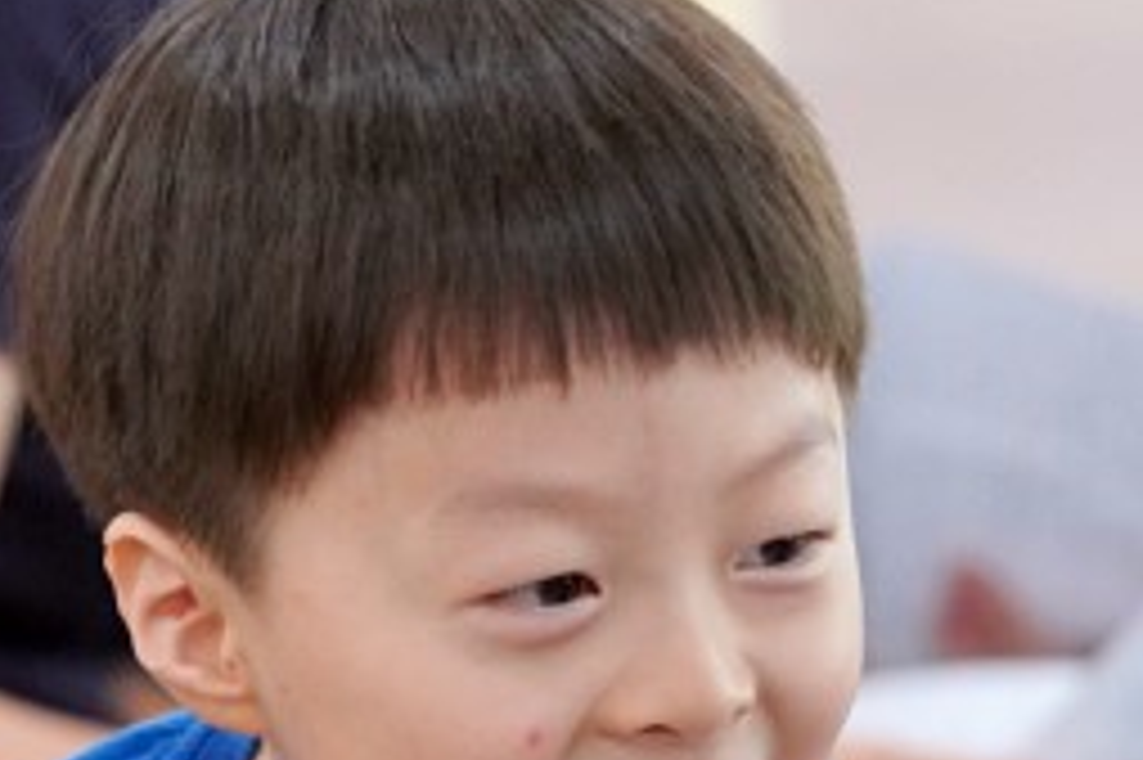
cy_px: 814
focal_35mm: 710
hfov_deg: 2.9
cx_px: -284
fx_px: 22527
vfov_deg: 1.9
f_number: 4
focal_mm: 200
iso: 4000
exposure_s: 1/250
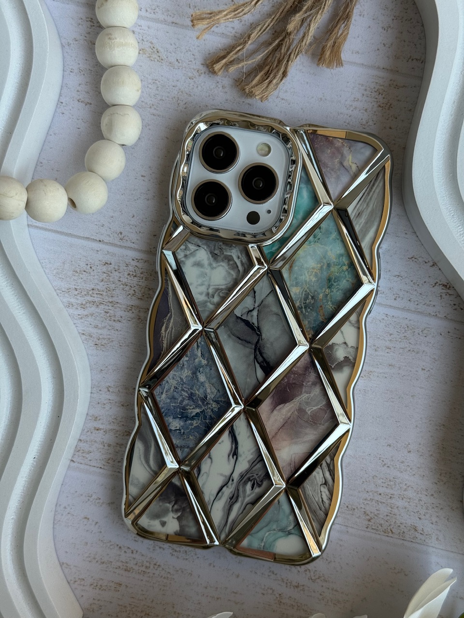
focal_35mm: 48
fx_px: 858
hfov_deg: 30.3
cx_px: 232
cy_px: 309
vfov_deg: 39.7
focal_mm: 6.76
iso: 64
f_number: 1.78
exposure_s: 1/715
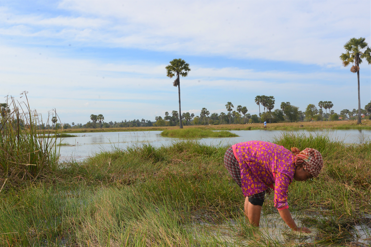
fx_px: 361
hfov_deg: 54.4
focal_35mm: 35
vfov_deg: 37.9
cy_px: 124
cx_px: 186
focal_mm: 35
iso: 800
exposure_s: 1/640
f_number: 13
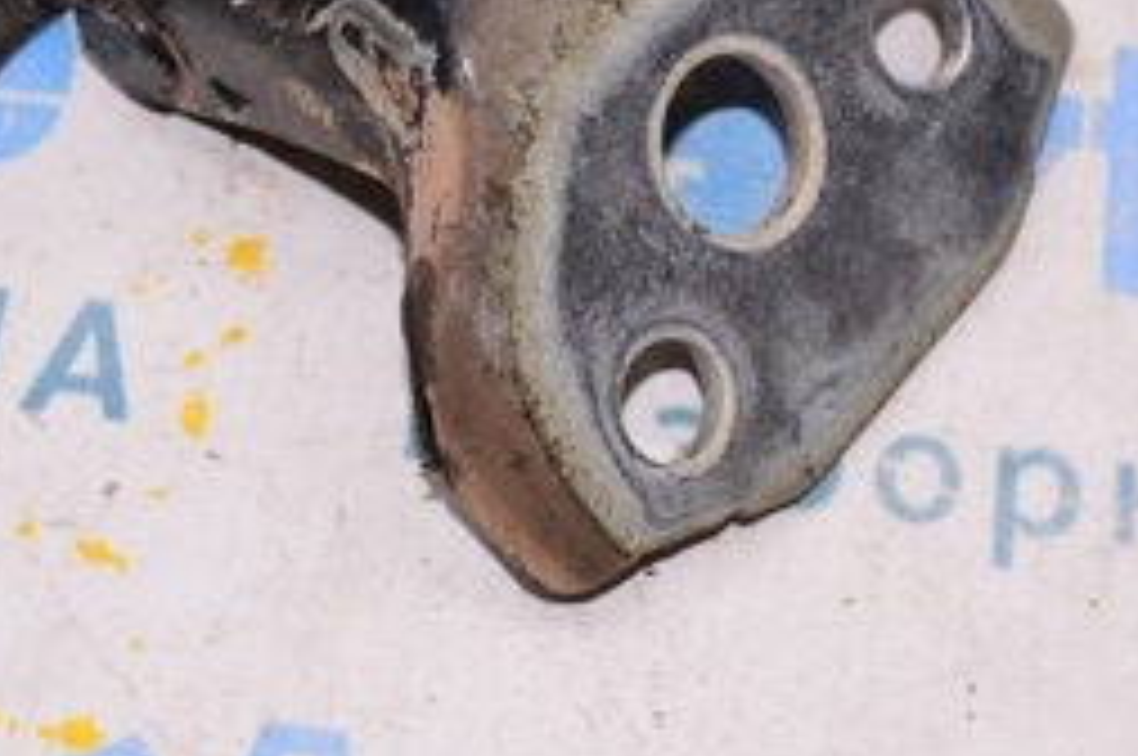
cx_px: 616
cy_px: 38
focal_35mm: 114
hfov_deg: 18.0
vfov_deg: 11.9
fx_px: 3599
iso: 1600
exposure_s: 1/160
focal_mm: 30
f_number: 8
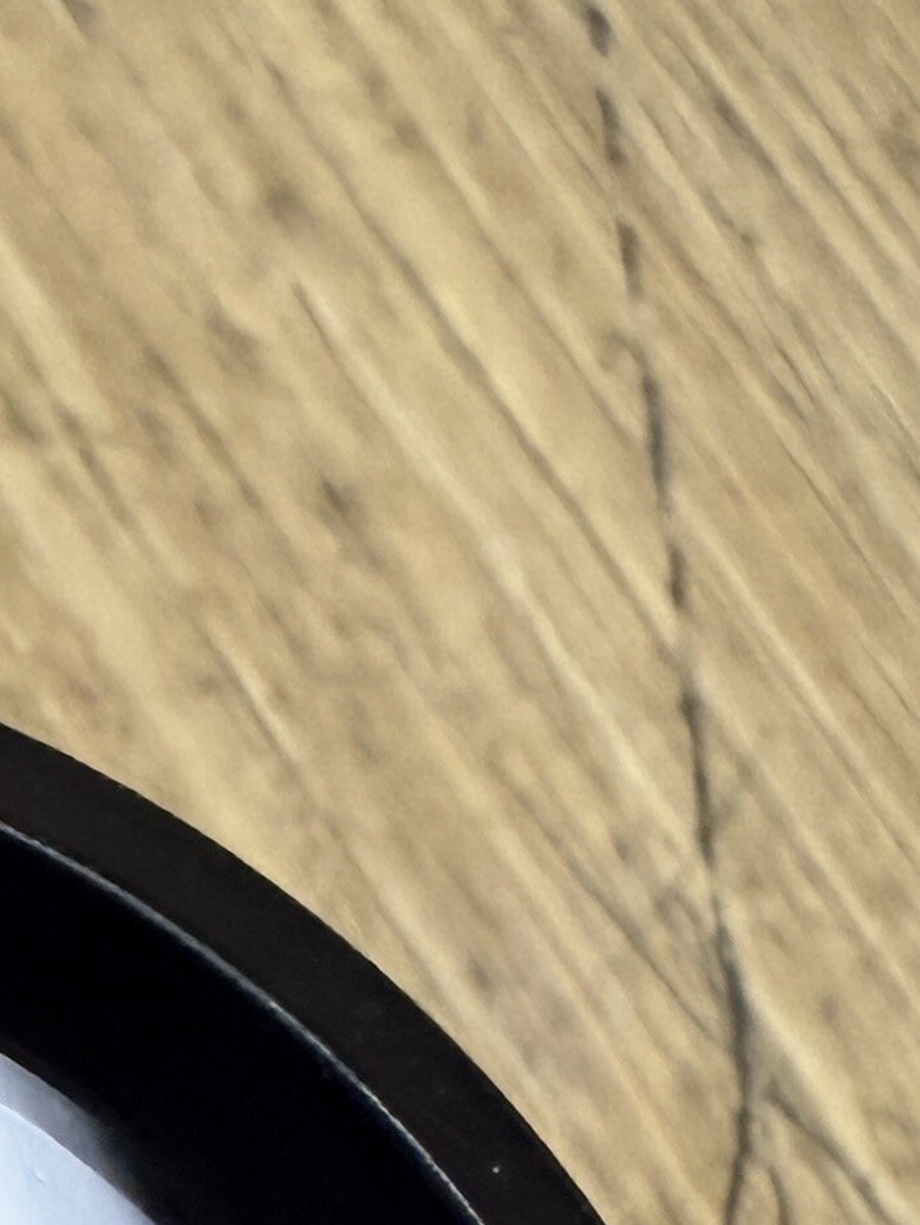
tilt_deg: -56.1
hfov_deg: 13.5
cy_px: 1877
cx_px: -483
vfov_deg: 17.1
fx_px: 3647
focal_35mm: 103
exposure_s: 1/120
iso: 250
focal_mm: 2.22
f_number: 2.2
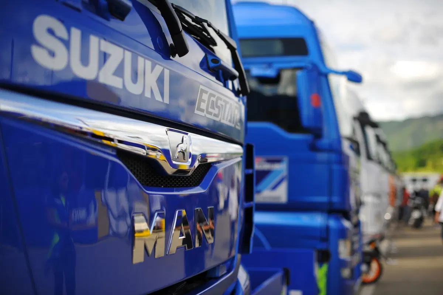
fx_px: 615
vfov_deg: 27.0
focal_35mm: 50
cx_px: 222
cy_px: 148
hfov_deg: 39.6
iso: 200
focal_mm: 50
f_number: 2
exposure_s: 1/3200
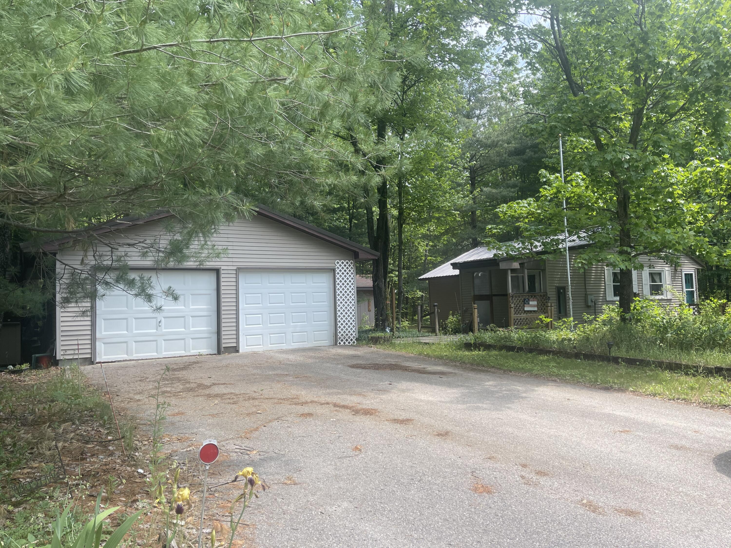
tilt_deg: +1.9
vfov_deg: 53.1
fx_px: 549
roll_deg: +2.1
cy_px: 274
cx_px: 366
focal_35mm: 26
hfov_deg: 67.3
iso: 32
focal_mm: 5.1
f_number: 1.6
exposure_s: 1/813
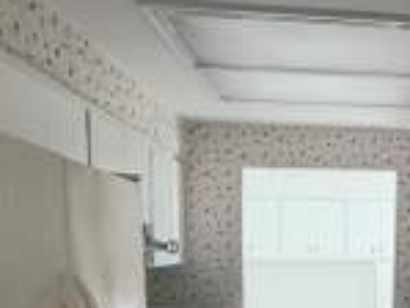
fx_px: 533
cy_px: 308
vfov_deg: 30.0
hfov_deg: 38.9
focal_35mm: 45
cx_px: 374
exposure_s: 1/121
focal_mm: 2.22
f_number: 2.2
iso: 100
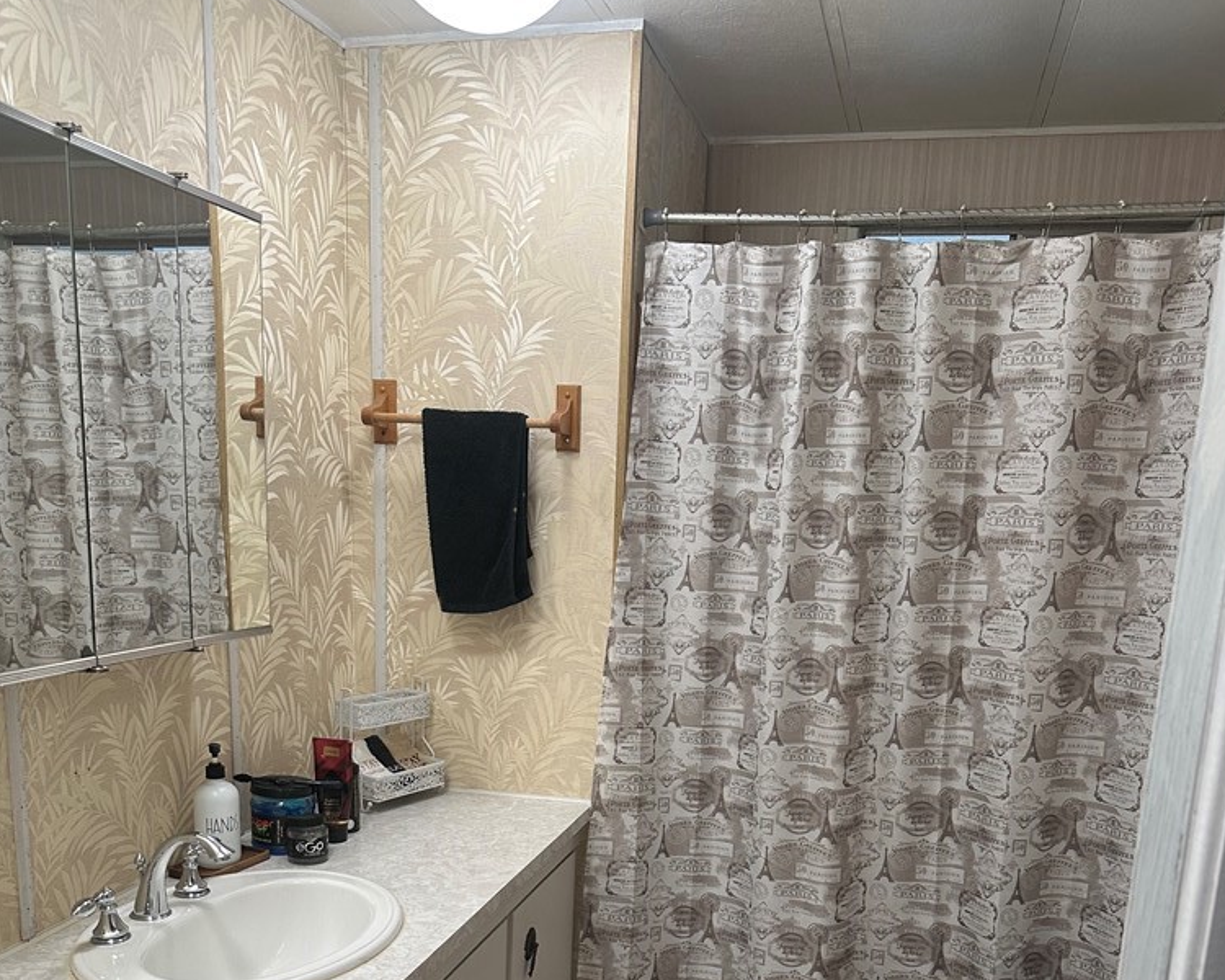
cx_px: 617
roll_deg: -2.7
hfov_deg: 55.7
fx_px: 1160
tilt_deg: -12.4
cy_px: 758
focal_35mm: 32
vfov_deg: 44.0
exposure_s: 1/60
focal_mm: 6.86
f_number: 1.78
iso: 160
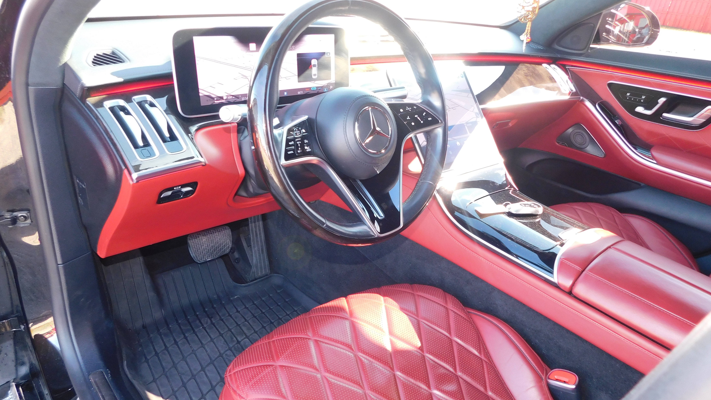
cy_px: 223
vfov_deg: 44.3
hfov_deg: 71.9
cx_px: 366
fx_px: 490
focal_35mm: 26
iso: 140
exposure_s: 1/30
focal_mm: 4
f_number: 3
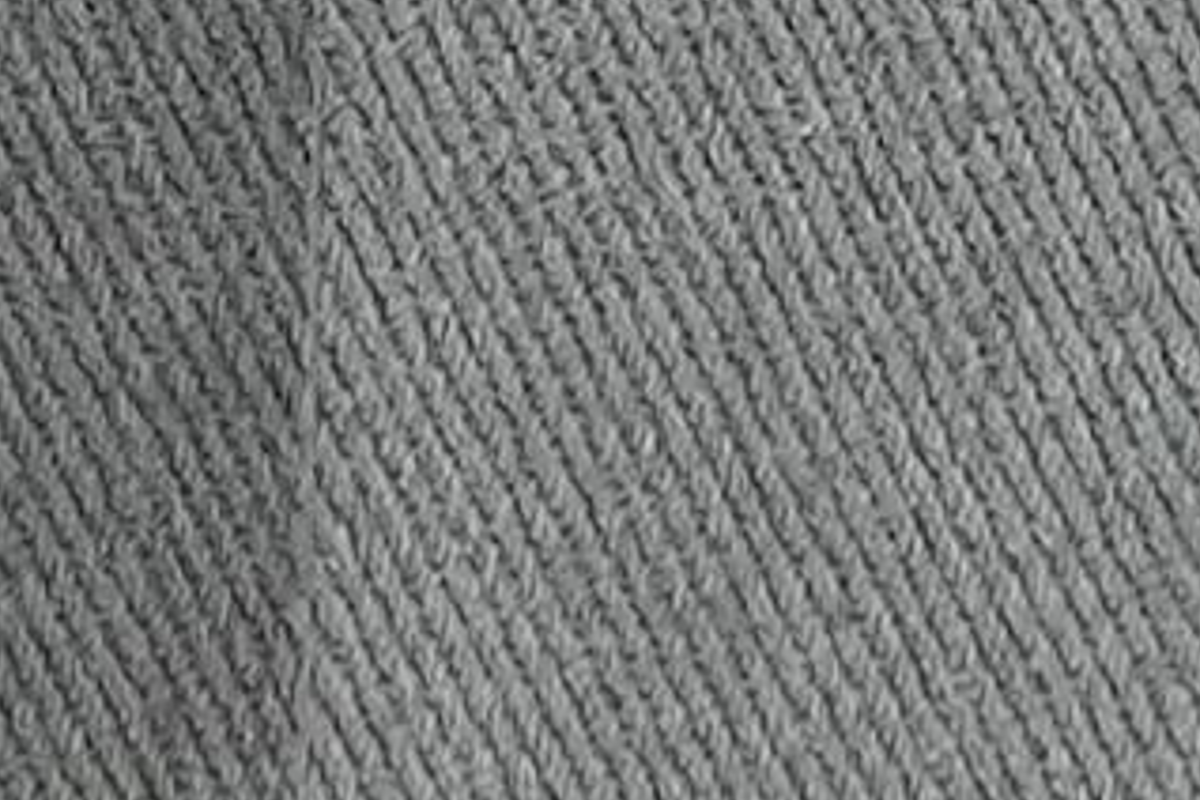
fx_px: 4800
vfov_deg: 9.5
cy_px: 802
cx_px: -1906
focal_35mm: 144
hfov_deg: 11.3
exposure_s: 1/80
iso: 3200
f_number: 8
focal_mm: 24
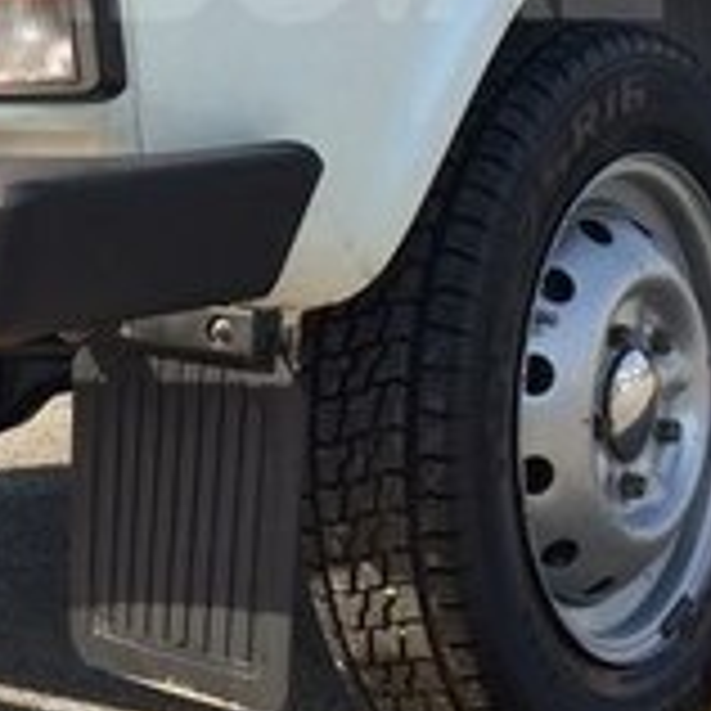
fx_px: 2486
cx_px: 202
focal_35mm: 107
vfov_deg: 15.9
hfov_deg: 16.2
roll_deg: +1.3
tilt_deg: +0.3
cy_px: -47
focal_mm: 4.15
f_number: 2.2
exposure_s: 1/1466
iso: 32
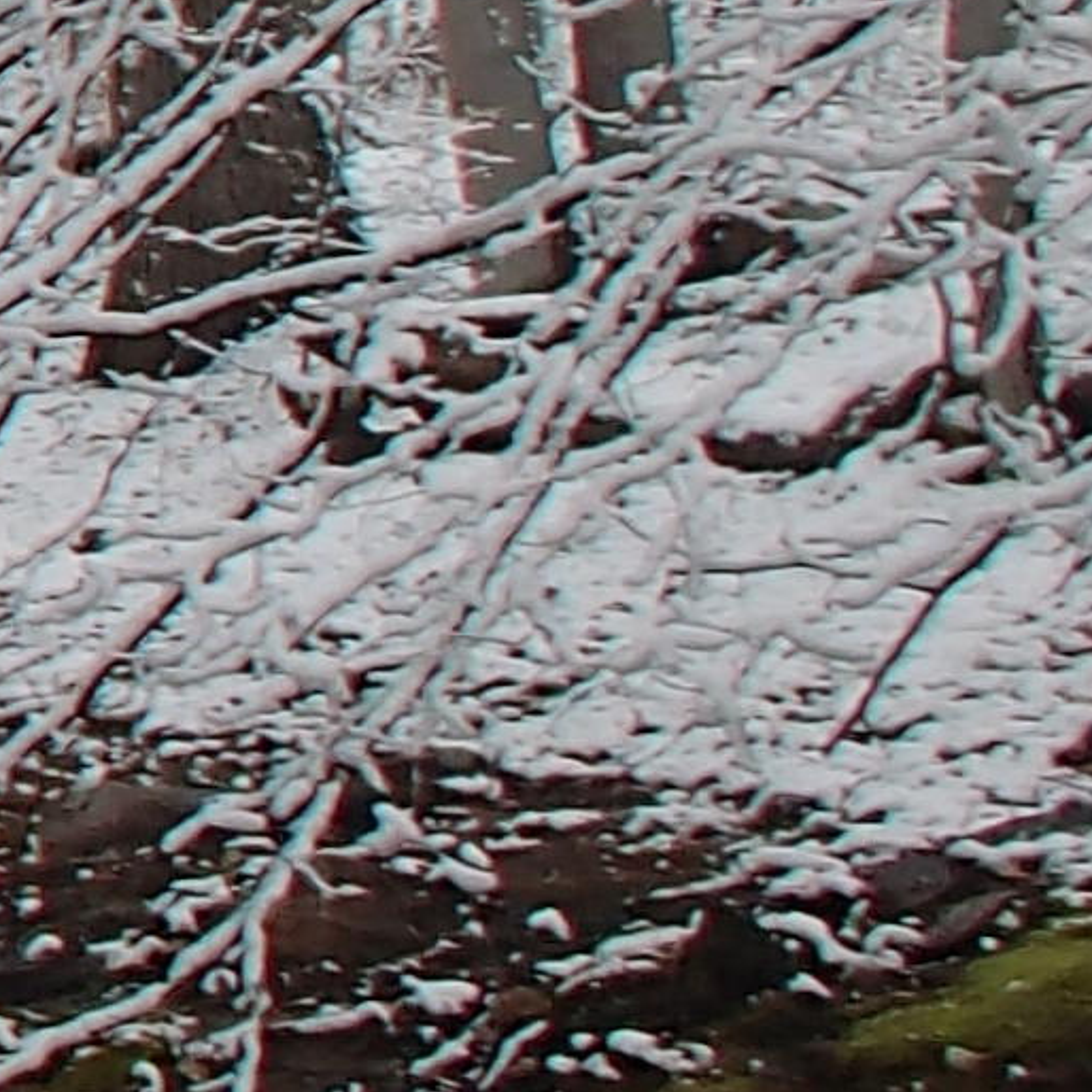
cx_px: -2607
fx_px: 6817
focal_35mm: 191
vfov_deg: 9.1
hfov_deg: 7.6
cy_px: -181
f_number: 3.9
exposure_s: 1/200
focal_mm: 5
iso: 100
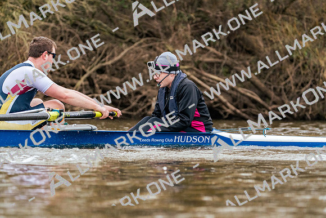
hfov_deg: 8.5
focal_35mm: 243
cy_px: 109
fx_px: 2201
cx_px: 163
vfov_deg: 5.7
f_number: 6.3
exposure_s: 1/2000
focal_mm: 243
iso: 5000
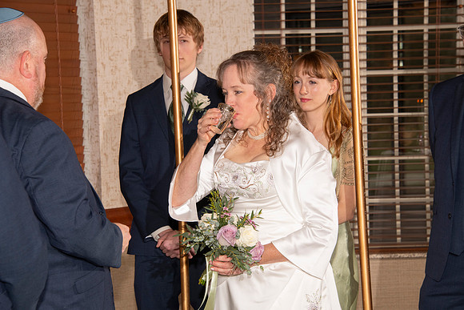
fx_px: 1573
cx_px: 232
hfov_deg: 16.8
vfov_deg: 11.2
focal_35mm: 122
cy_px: 155
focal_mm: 122
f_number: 9
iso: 1000
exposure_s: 1/160
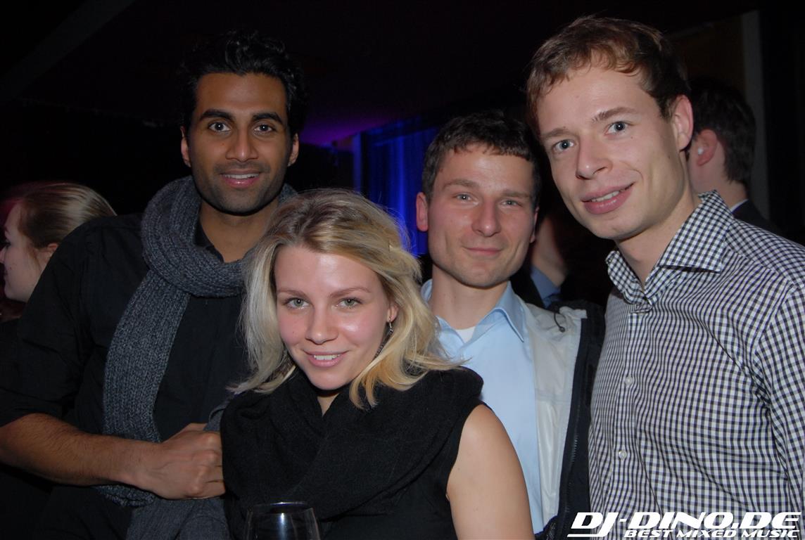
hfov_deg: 53.0
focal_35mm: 36
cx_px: 402
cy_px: 270
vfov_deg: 37.0
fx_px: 807
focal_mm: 24
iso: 400
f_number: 5.6
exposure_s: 1/4
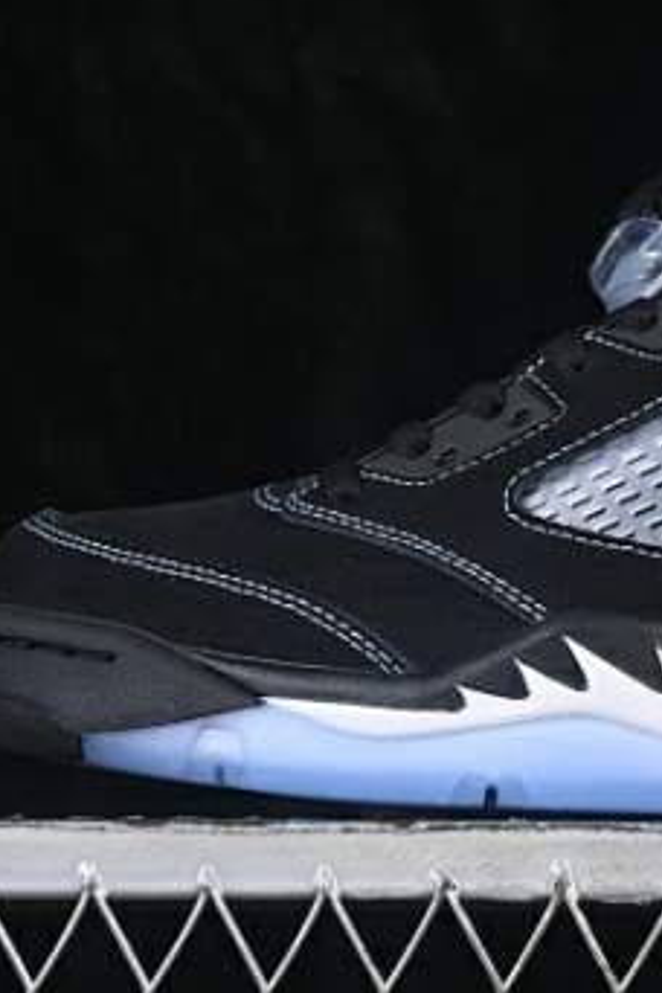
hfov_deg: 8.5
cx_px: 723
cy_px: 380
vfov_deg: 12.8
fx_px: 4413
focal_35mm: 160
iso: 160
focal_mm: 50
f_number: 6.3
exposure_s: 1/60
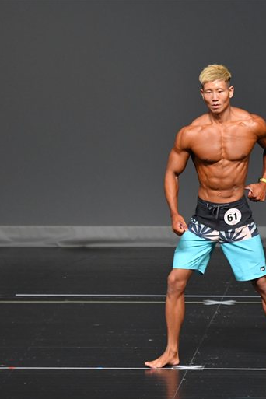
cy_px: 199
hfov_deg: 3.0
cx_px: 226
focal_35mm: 453
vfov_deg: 4.6
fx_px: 5020
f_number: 5.6
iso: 2500
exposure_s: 1/400
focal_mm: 200
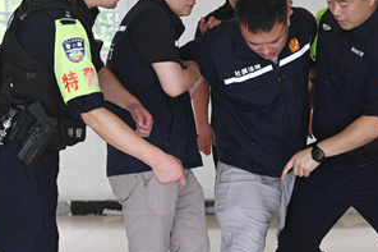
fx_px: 1364
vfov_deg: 10.5
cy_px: 102
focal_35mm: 130
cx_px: 255
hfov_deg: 15.7
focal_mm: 70
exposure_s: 1/320
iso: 1600
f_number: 4.5
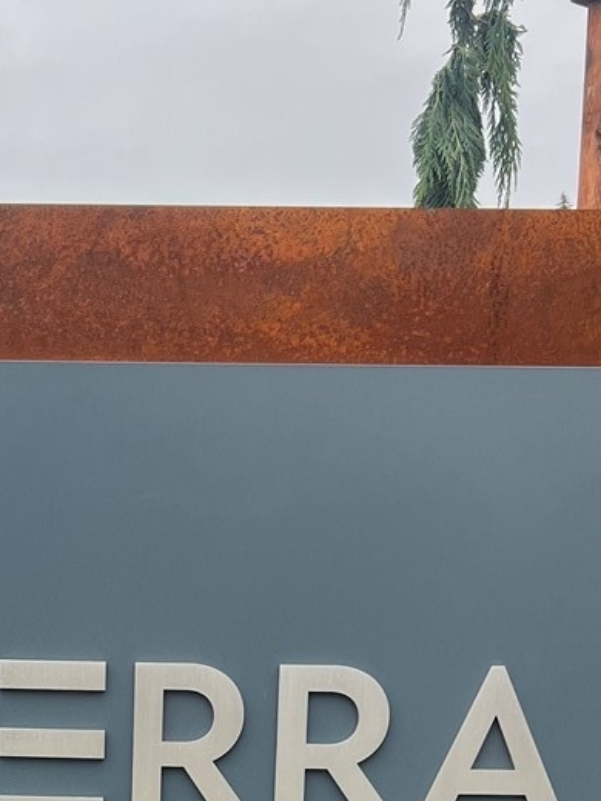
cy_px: 912
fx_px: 1852
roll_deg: -0.8
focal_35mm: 80
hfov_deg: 18.2
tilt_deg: -8.7
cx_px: 77
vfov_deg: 22.8
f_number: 1.5
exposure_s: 1/121
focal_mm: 5.7
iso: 50
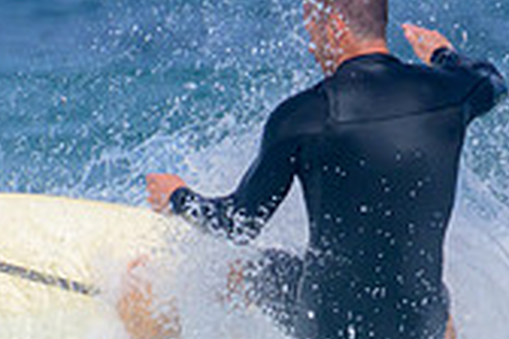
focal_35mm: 3758
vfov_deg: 0.4
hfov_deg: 0.5
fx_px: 53130
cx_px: -29
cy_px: 551
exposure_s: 1/2000
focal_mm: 800
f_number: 11
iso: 720
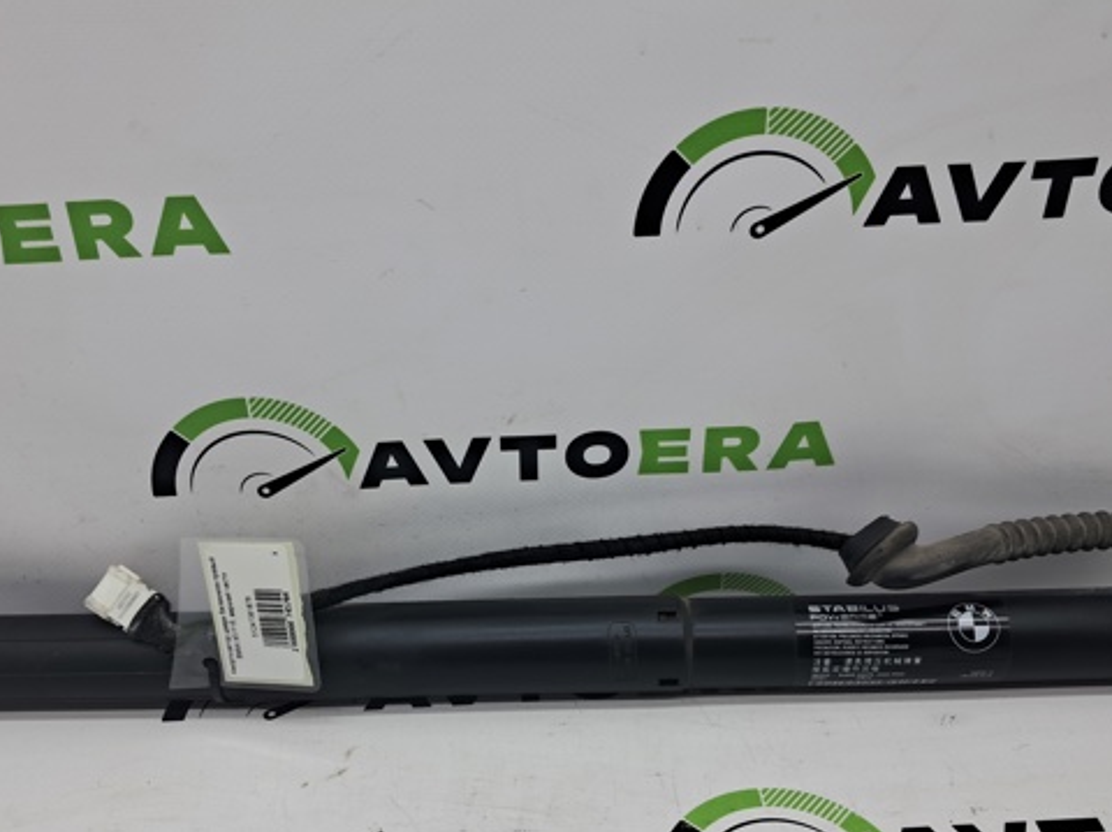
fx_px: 1155
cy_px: 527
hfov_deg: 51.4
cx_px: 514
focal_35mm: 36
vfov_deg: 39.3
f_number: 1.8
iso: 50
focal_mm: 4
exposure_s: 1/100
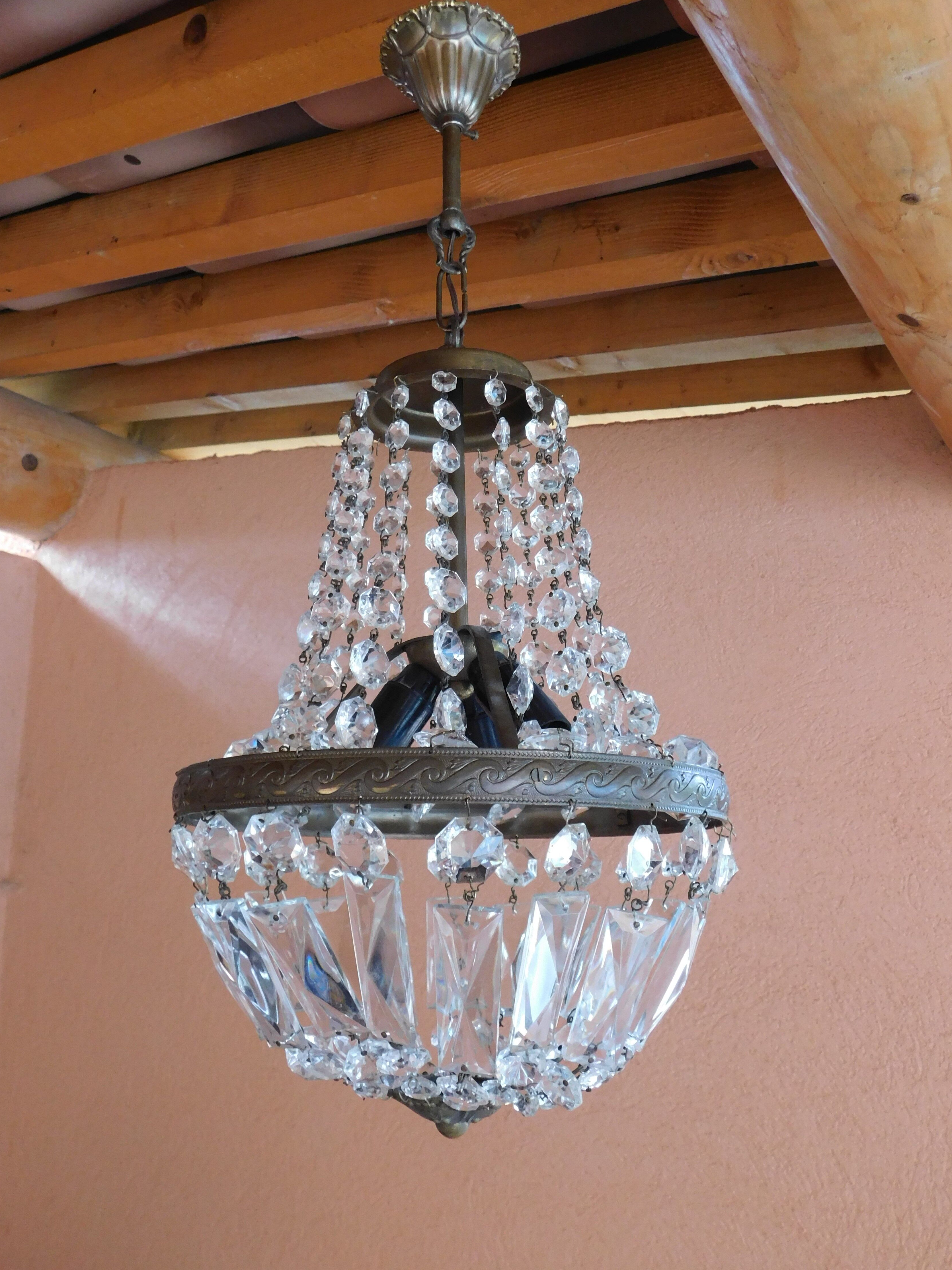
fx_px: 1137
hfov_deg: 45.4
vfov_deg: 58.3
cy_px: 619
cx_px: 489
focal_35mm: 31
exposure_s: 1/30
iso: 280
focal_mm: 5.3
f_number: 3.2
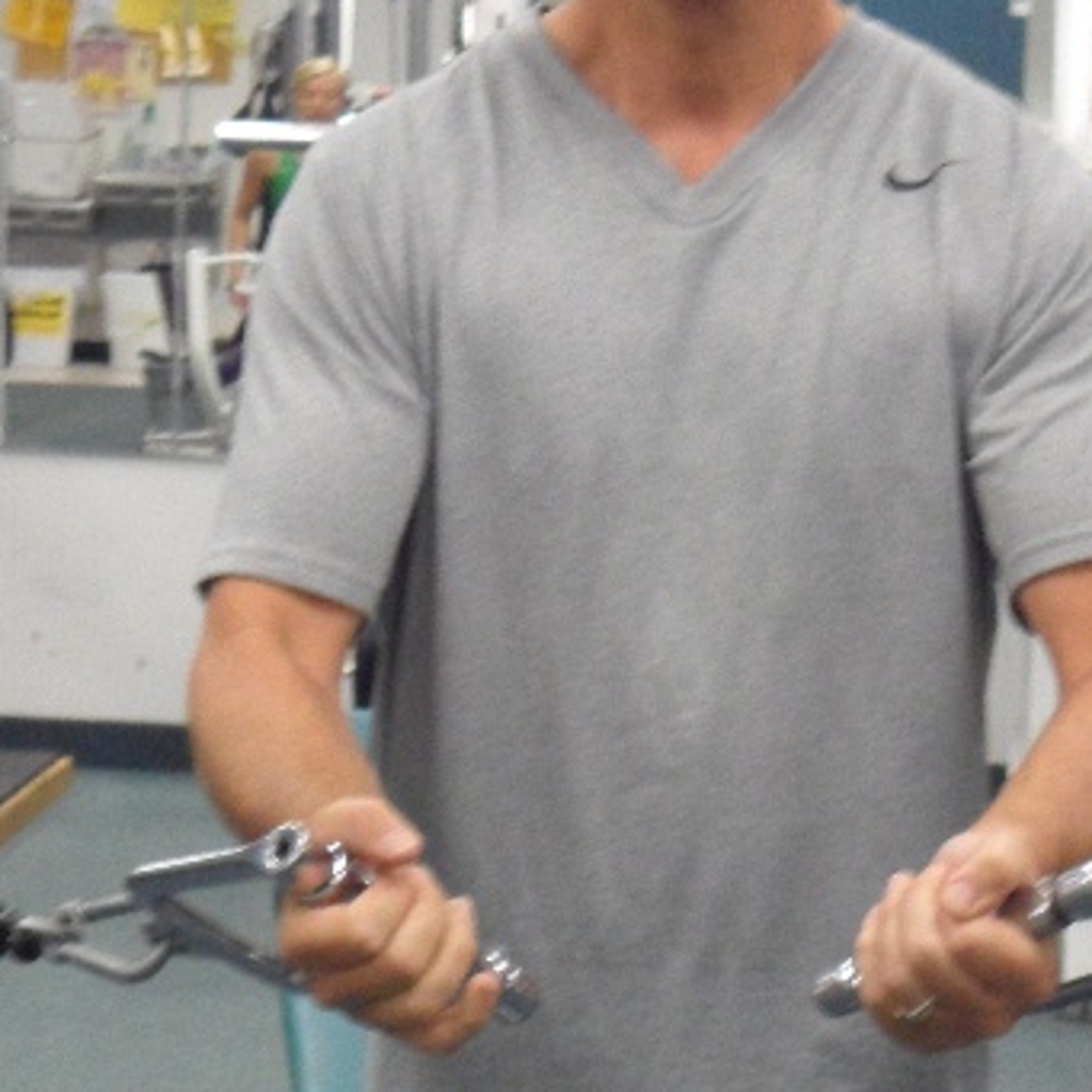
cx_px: 634
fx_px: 2463
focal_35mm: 69
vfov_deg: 24.9
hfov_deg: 25.0
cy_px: 357
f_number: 4.7
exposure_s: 1/20
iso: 480
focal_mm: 9.3
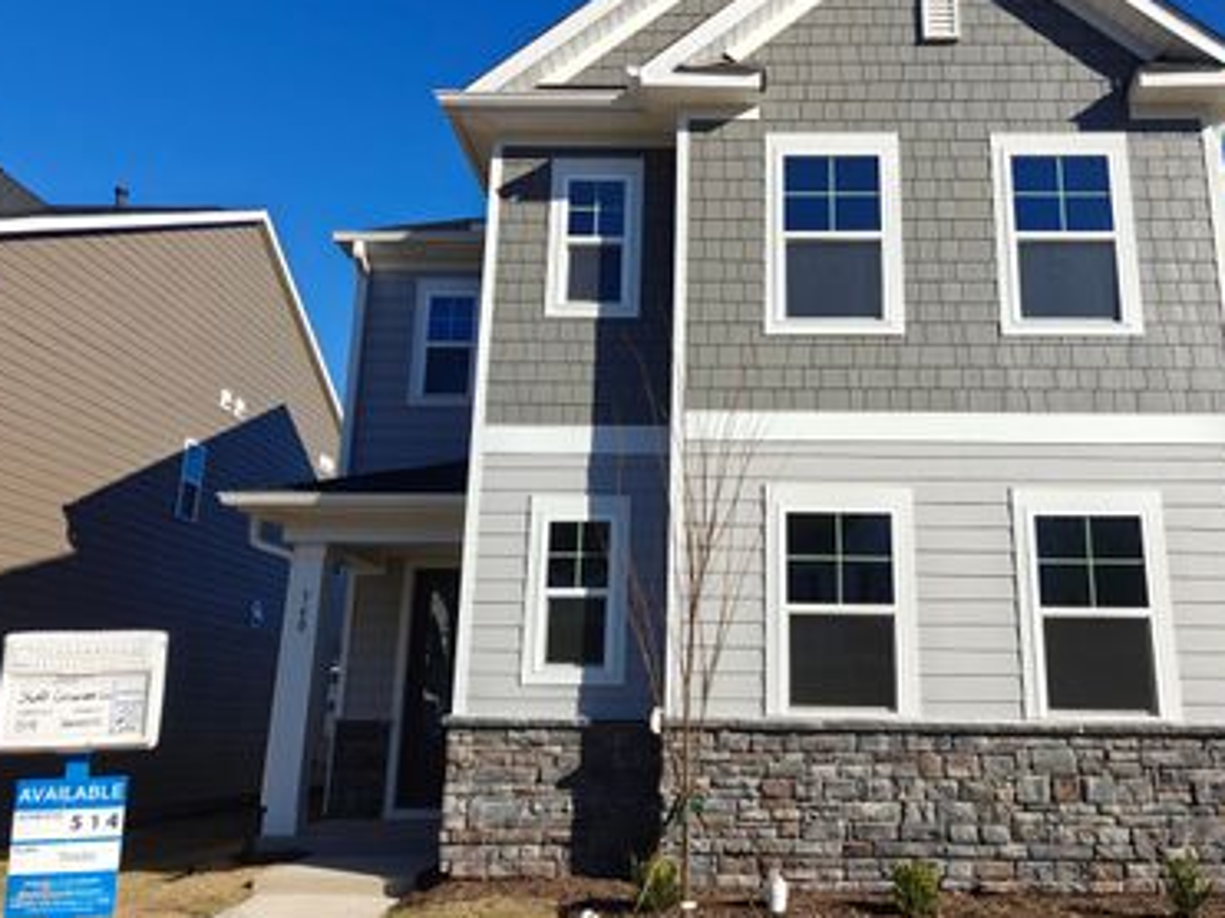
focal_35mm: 31
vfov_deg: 45.3
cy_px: 401
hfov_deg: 58.0
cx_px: 723
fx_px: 1097
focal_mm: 6.06
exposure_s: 1/1851
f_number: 1.6
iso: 50
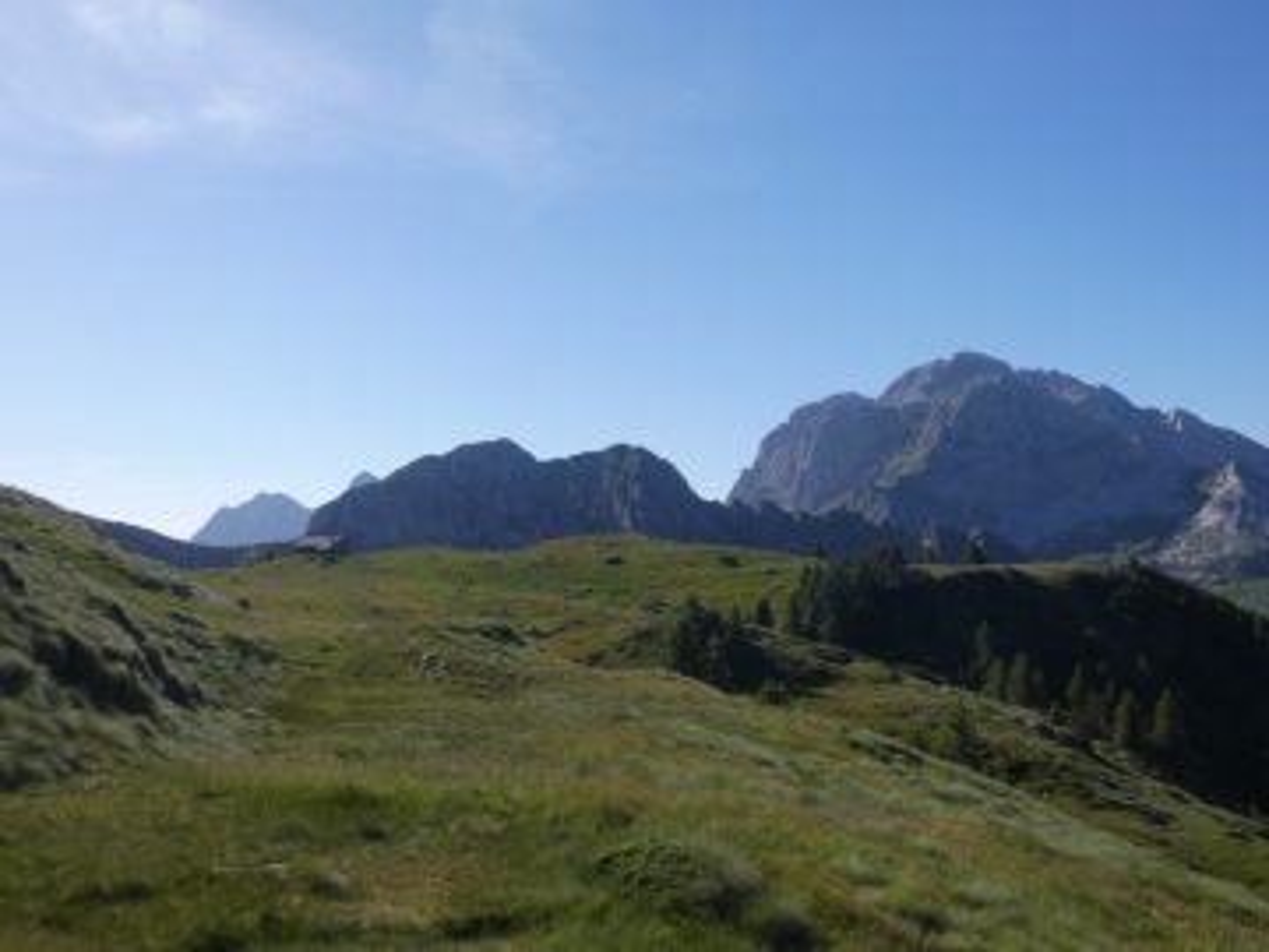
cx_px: 634
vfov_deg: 39.7
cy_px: 476
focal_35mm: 36
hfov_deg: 51.4
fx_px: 1320
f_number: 4
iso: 80
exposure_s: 1/800
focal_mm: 6.5
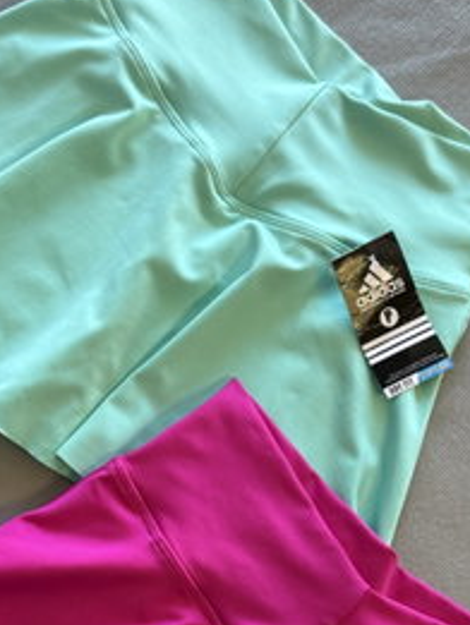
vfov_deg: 37.4
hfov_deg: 29.7
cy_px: 506
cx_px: 204
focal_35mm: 49
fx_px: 886
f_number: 1.78
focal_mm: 6.76
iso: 200
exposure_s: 1/100
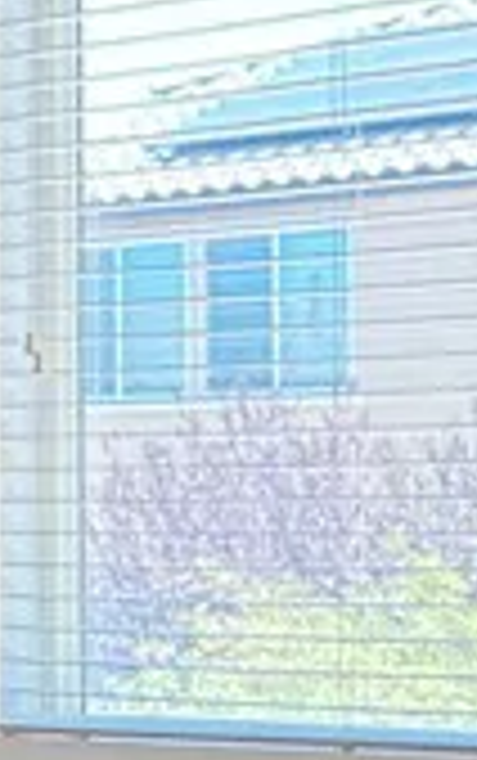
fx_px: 3195
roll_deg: -0.2
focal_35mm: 154
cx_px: -1269
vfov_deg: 13.6
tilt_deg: +0.7
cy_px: 495
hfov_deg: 7.0
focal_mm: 6.76
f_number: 1.78
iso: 400
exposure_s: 1/120
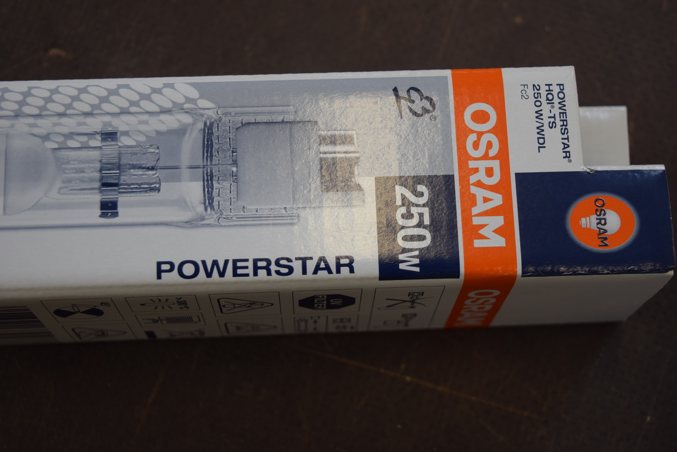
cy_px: 220
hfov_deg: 32.4
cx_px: 339
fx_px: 1167
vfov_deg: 21.9
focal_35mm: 62
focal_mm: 40
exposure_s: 1/100
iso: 400
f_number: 5
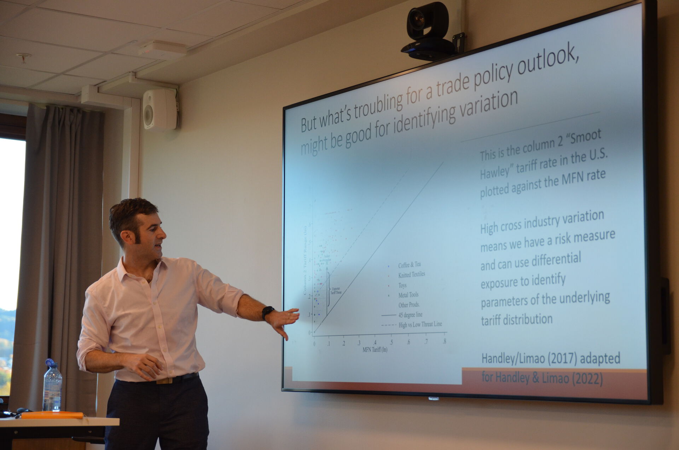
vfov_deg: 18.1
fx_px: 1412
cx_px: 340
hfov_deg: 27.0
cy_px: 225
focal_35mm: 75
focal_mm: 50
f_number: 2.8
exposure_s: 1/640
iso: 800
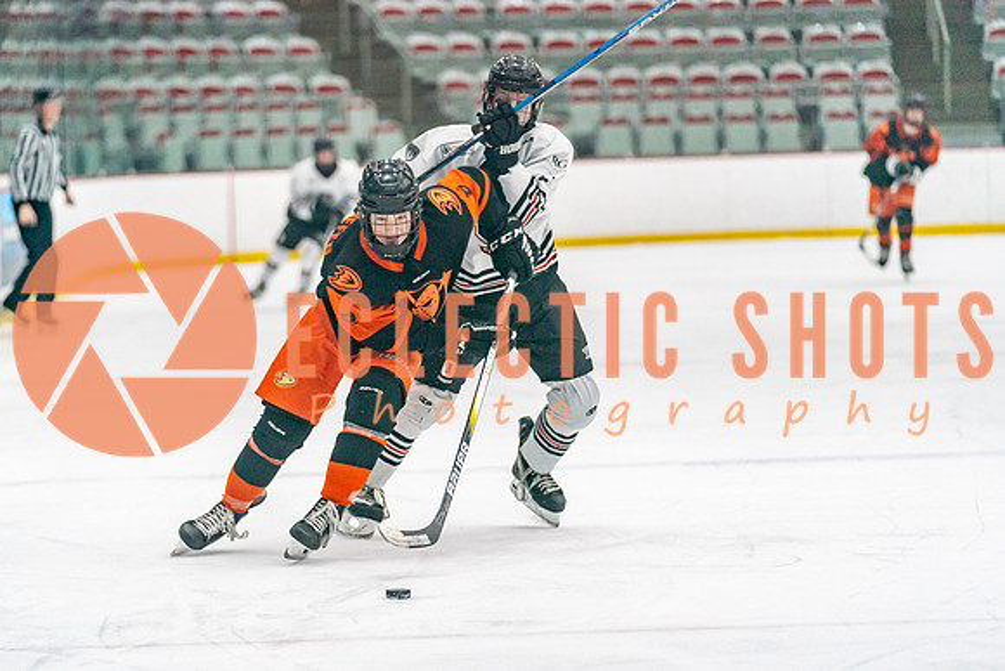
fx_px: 4566
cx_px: 442
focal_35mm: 164
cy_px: 393
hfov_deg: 12.6
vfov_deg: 8.4
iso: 3200
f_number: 2.8
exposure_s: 1/1250
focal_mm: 136
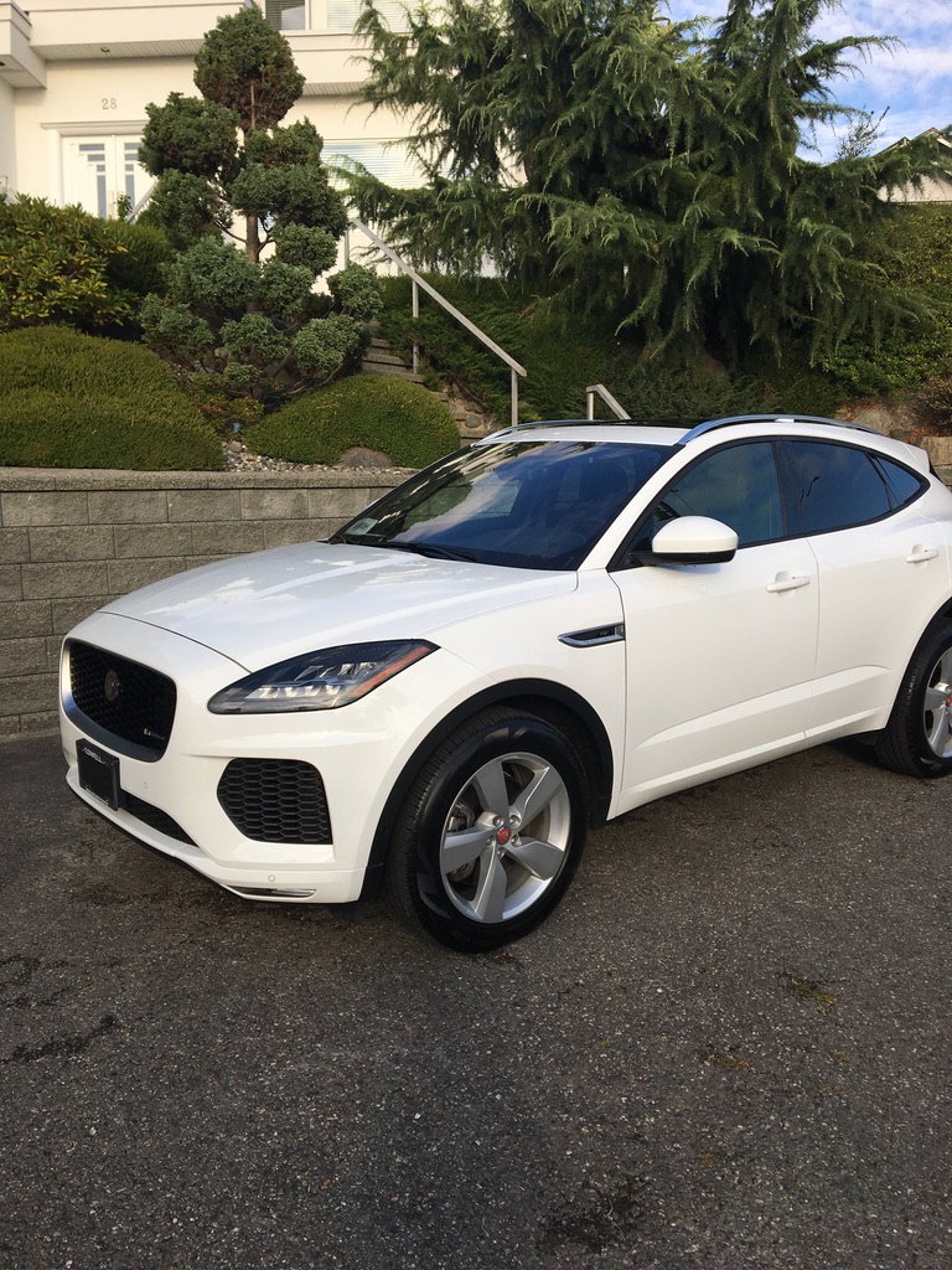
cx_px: 476
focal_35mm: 29
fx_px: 1063
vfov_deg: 61.7
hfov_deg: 48.2
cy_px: 635
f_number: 2.2
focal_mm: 4.15
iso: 25
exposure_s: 1/855
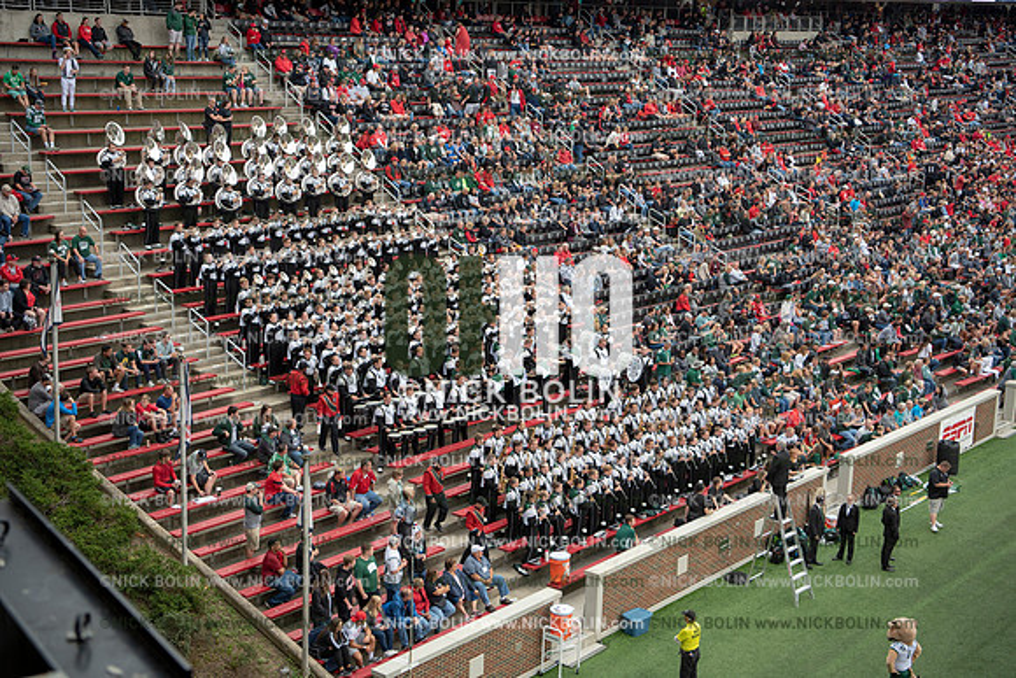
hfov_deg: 39.6
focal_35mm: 50
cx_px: 508
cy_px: 339
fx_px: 1411
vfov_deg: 27.0
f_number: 3.5
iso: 250
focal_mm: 50
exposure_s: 1/400
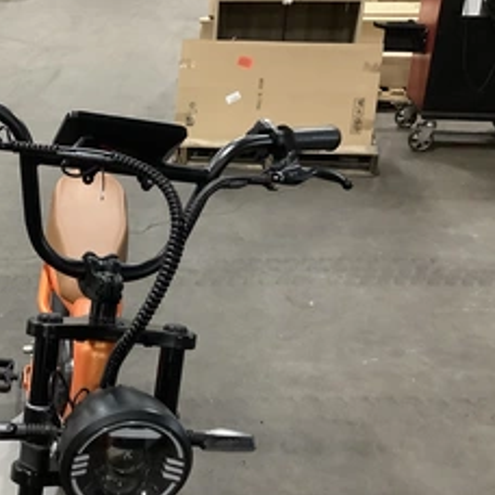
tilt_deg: -24.4
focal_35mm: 48
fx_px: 777
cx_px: 69
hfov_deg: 33.8
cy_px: 291
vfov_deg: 35.3
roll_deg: +1.3
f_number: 2.4
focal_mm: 3.3
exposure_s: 1/30
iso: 500
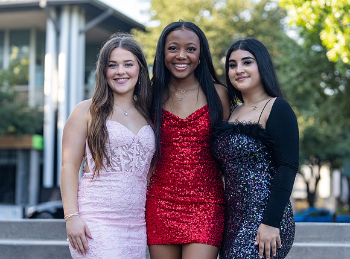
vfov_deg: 14.0
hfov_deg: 18.8
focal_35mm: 105
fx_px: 1055
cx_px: 169
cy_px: 129
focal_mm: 93
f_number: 3.5
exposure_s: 1/320
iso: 250
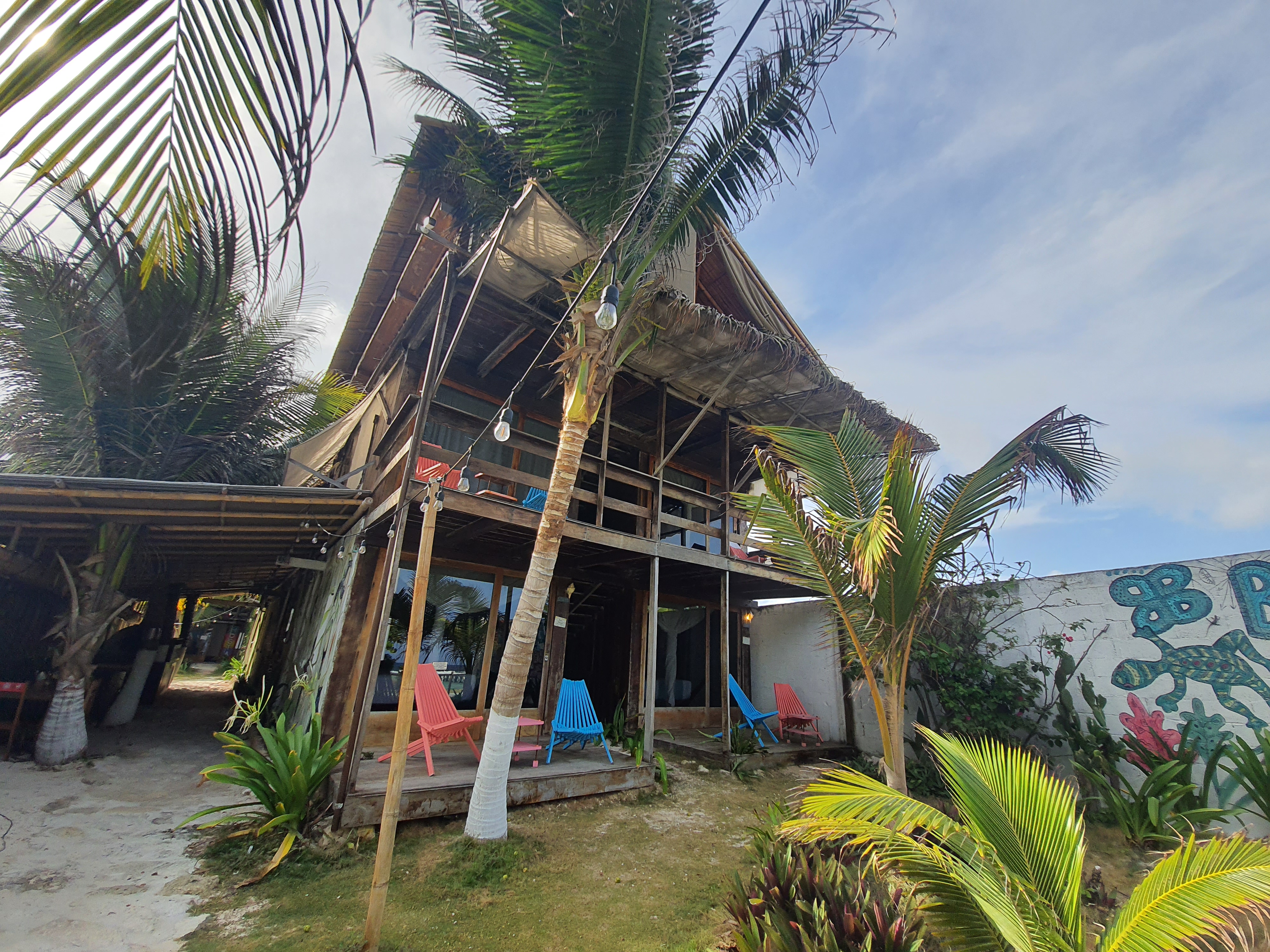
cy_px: 476
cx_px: 635
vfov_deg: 89.9
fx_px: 477
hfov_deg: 106.2
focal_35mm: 13
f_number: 2.2
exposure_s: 1/920
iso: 50
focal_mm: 1.74
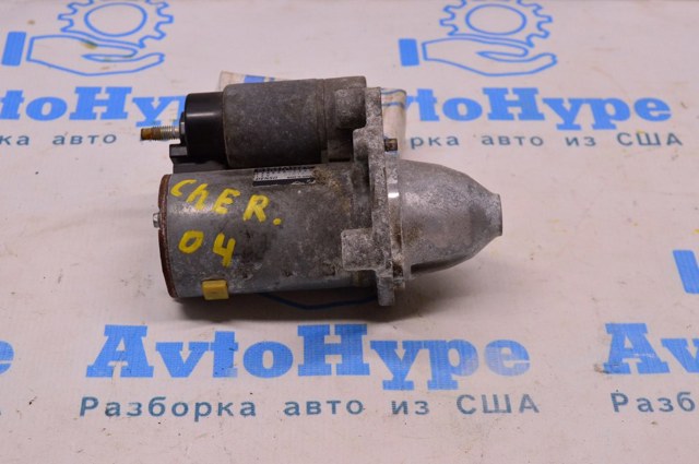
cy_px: 232
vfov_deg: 18.9
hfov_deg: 28.1
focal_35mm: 72
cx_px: 350
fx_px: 1396
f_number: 8
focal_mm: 48
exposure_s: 1/125
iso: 1600
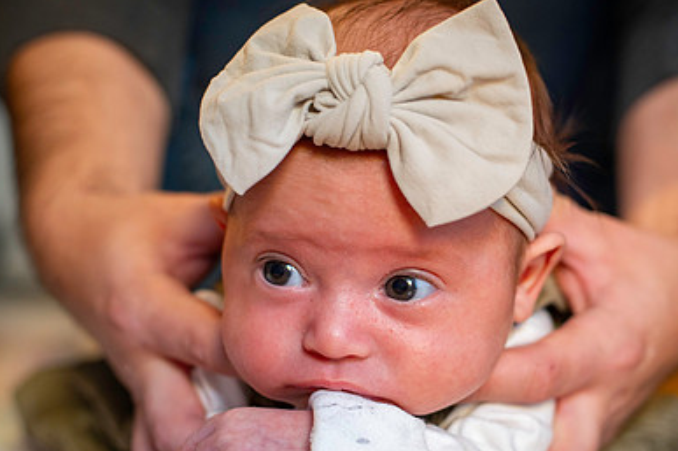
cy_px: 304
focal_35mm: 75
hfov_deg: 27.0
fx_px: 1411
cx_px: 399
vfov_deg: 18.1
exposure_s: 1/60
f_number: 3.2
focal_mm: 50
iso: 1000
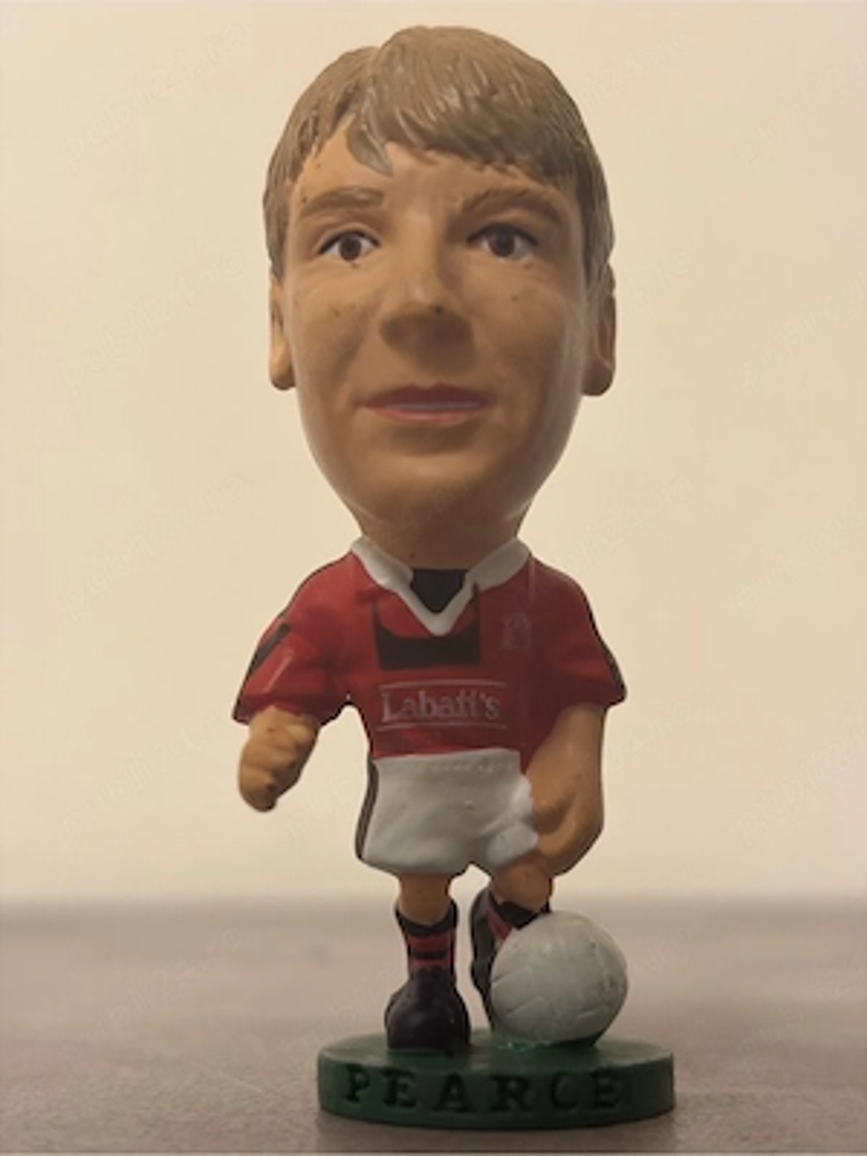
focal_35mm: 52
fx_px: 1737
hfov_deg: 28.0
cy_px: 578
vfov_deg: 36.8
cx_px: 434
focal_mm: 5.96
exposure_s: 1/33
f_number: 1.6
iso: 250
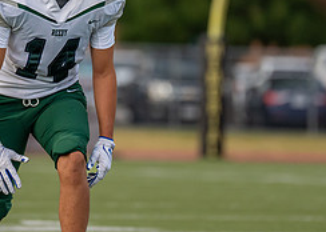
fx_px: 5820
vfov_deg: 2.3
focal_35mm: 629
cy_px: 35
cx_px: 70
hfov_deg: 3.2
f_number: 2.8
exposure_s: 1/2000
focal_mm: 200
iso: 500
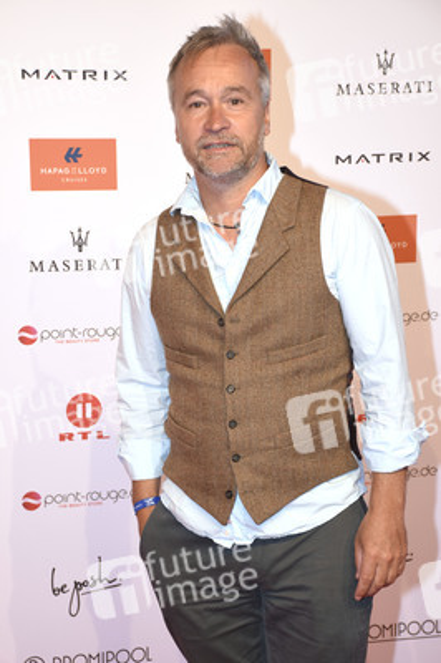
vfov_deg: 26.0
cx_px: 220
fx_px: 1436
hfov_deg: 17.5
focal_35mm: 78
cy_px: 332
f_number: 5.6
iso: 500
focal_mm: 52
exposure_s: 1/160
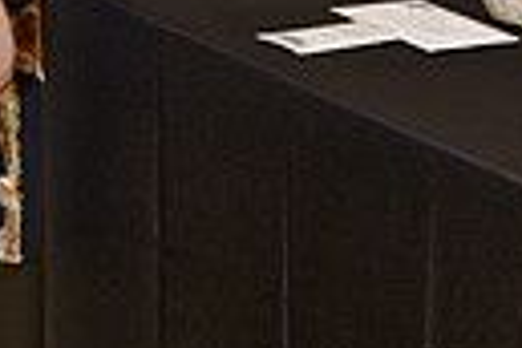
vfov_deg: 5.4
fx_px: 3639
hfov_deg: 8.1
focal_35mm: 251
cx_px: 587
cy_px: -366
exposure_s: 1/60
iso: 200
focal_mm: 56
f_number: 5
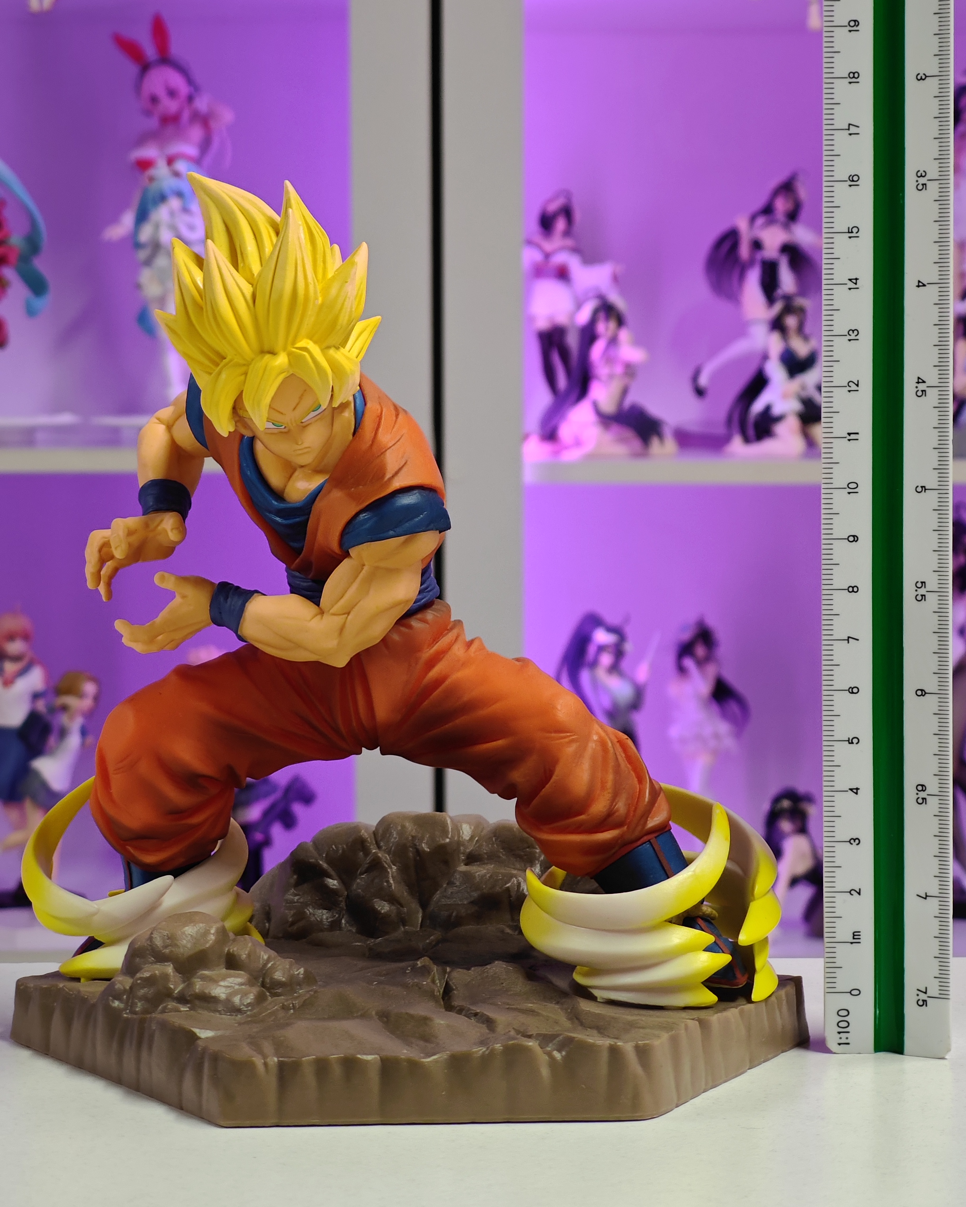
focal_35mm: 84
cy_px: 571
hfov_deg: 18.3
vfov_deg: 22.7
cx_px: 487
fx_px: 3002
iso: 400
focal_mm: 7.48
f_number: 2.4
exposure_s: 1/19.8
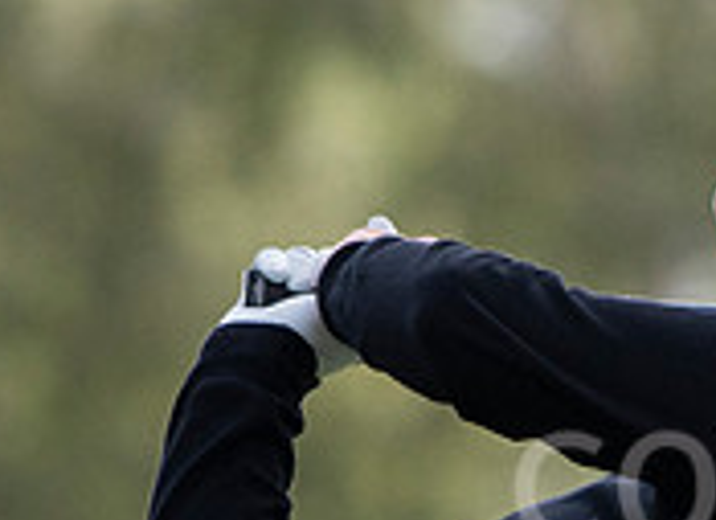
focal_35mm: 1831
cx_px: 975
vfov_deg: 0.8
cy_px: 687
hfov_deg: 1.1
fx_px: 37436
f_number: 5.6
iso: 800
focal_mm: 320
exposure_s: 1/1600
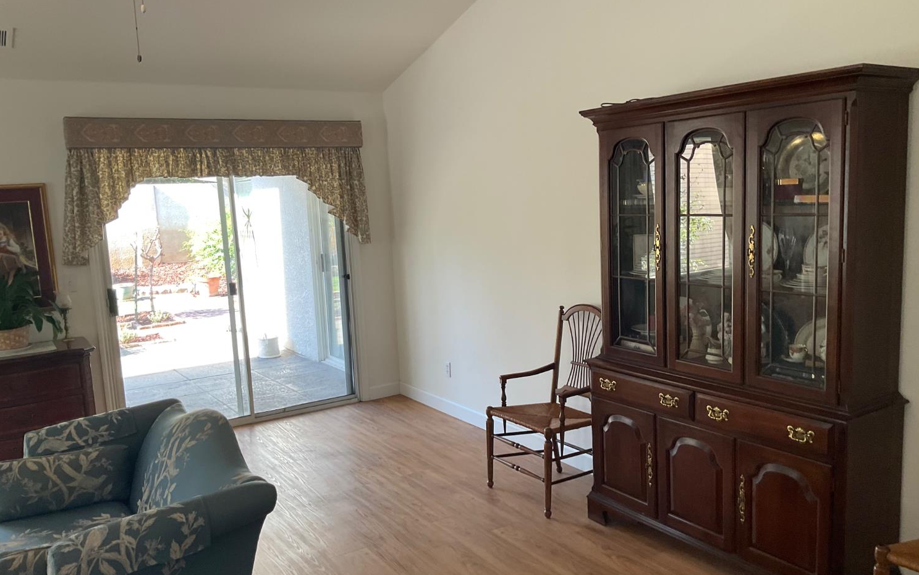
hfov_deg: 61.2
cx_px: 461
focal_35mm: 31
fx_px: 777
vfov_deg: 40.6
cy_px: 306
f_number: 1.8
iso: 40
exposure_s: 1/60
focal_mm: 3
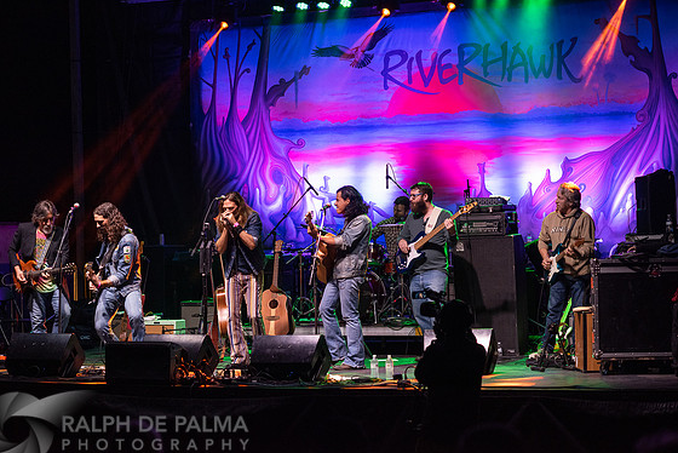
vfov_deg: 15.6
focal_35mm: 88
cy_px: 233
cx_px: 331
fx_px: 1658
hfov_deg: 23.1
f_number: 3.2
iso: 1600
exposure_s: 1/160
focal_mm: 85
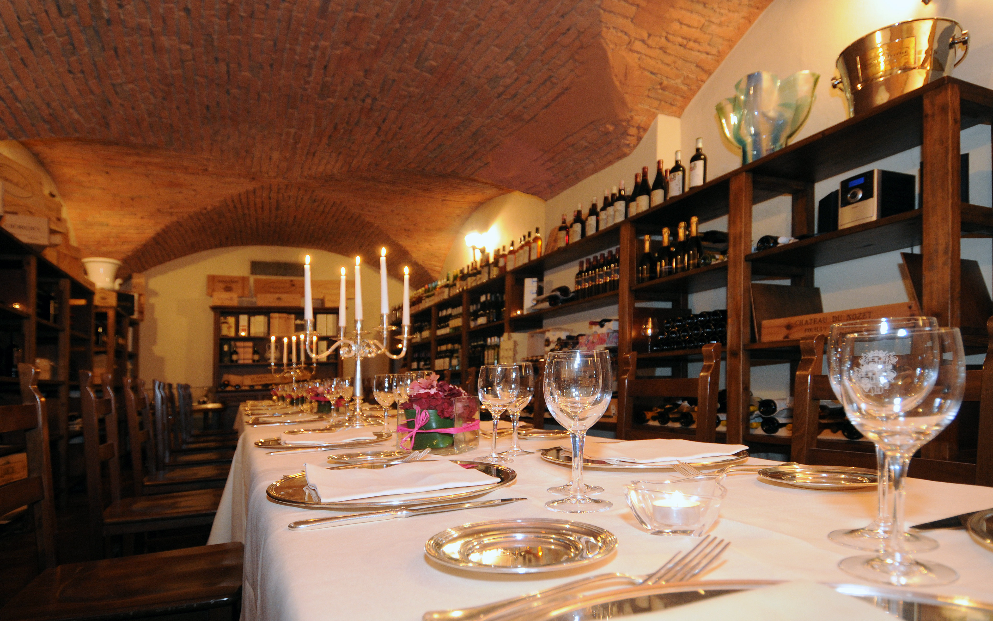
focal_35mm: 19
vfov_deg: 62.2
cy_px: 296
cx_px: 509
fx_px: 514
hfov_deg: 88.0
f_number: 4
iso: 640
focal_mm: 12
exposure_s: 1/13
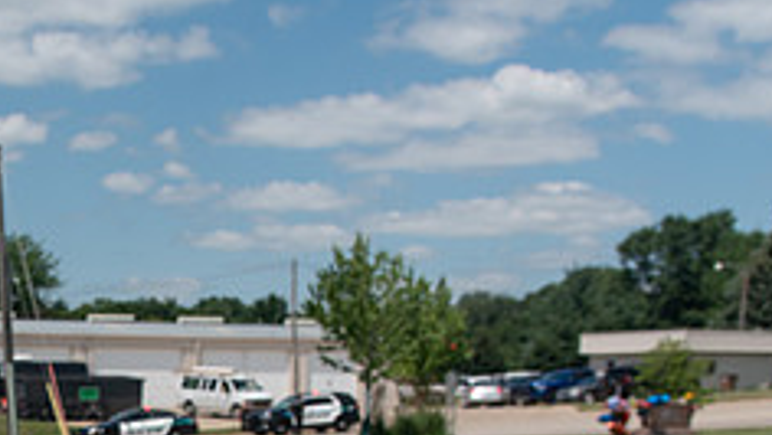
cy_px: 571
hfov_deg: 27.3
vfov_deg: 15.9
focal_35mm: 72
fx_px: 1475
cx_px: -39
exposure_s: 1/1600
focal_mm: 28
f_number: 5.6
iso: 200
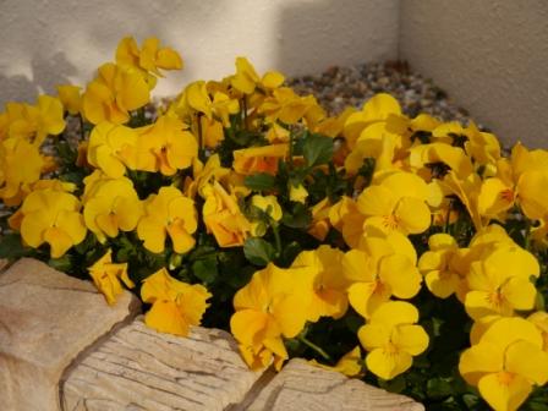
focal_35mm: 84
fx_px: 1330
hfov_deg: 23.3
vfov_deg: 17.6
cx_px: 274
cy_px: 206
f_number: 7.1
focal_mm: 42
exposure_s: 1/250
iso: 160
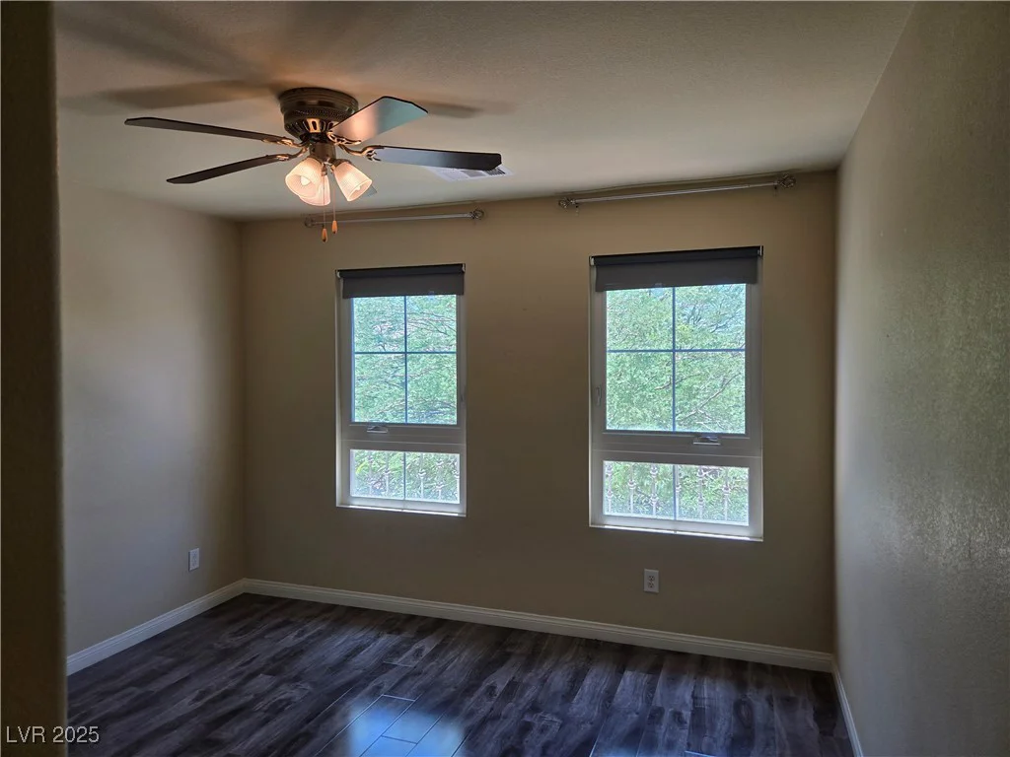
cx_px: 505
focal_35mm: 23
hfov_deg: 73.9
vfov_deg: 58.9
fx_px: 671
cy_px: 378
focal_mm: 5.4
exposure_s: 1/120
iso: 50
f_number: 1.8
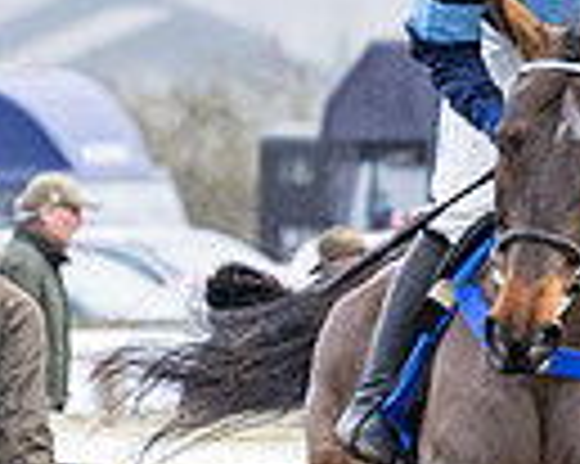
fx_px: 25678
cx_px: -349
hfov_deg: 1.3
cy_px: 752
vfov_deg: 1.0
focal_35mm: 1497
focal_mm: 155
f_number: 4
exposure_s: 1/1250
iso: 800
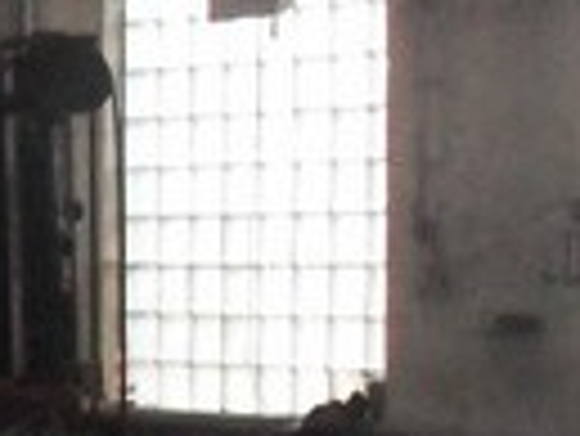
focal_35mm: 173
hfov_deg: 10.2
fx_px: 2901
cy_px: 683
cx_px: -706
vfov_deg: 8.4
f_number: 3.2
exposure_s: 1/45
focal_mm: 6.3
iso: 400
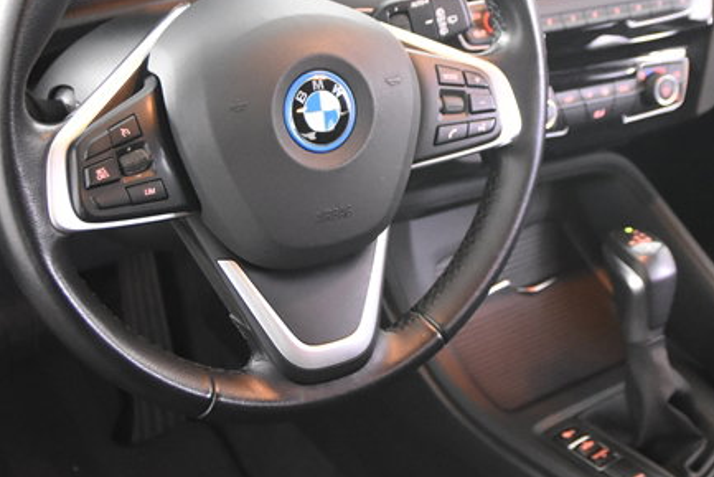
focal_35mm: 78
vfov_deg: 17.4
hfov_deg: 25.9
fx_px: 1547
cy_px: 146
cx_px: 435
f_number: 3
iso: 4000
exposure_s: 1/30
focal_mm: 22
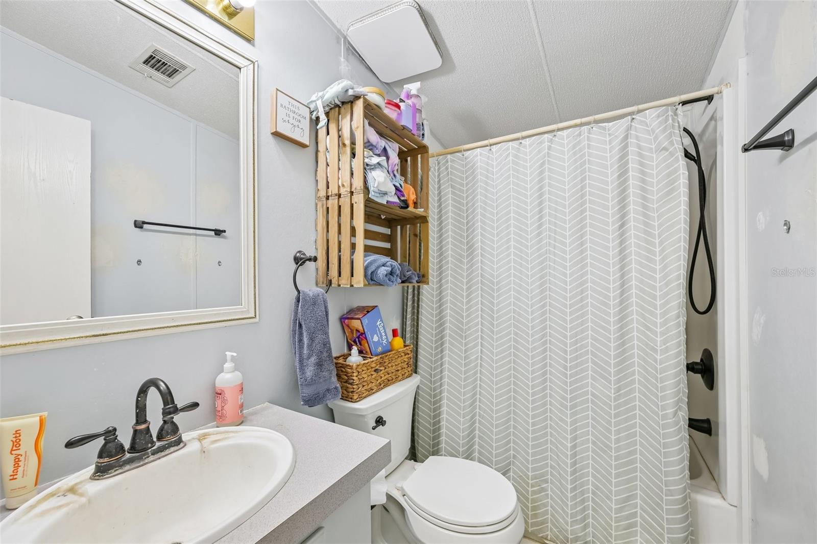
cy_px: 272
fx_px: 318
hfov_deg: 104.3
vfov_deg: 81.2
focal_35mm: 14
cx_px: 408
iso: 400
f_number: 8
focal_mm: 14
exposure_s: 1/40
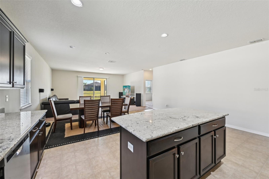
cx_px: 134
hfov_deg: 104.3
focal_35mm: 14
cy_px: 90
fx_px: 104
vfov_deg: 81.1
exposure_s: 1/20
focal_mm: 14
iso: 400
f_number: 8
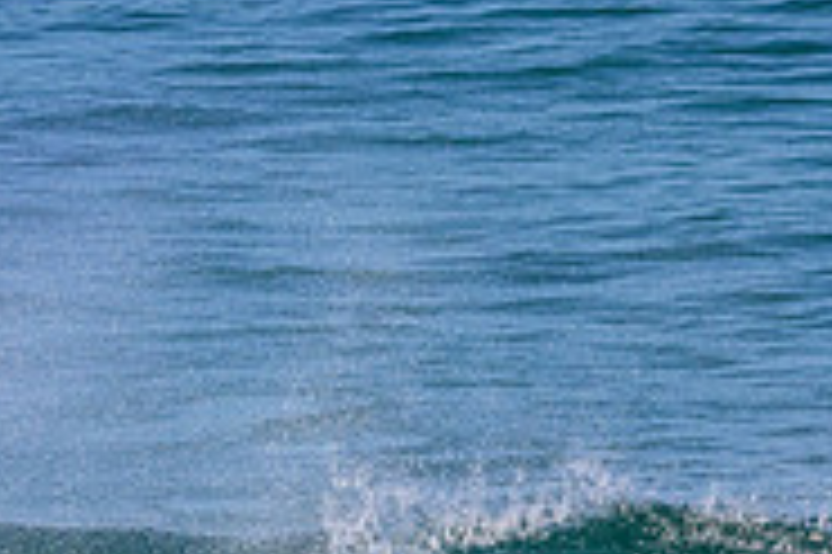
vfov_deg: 1.1
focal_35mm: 1225
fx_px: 28285
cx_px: 166
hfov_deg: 1.7
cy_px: 817
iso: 1600
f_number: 11
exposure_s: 1/2000
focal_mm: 390
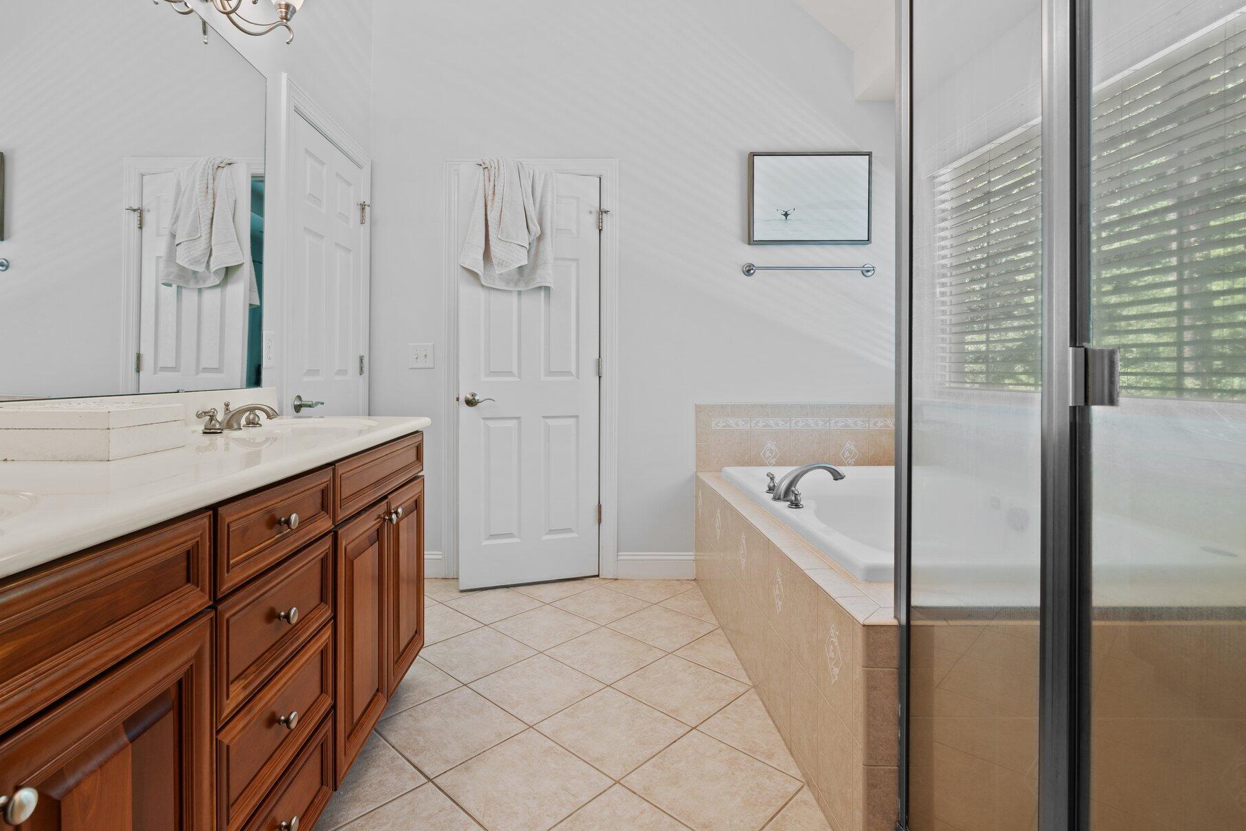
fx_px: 623
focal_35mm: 18
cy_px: 374
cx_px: 571
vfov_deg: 67.2
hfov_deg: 89.8
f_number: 8
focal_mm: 16
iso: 400
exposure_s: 1/1.25
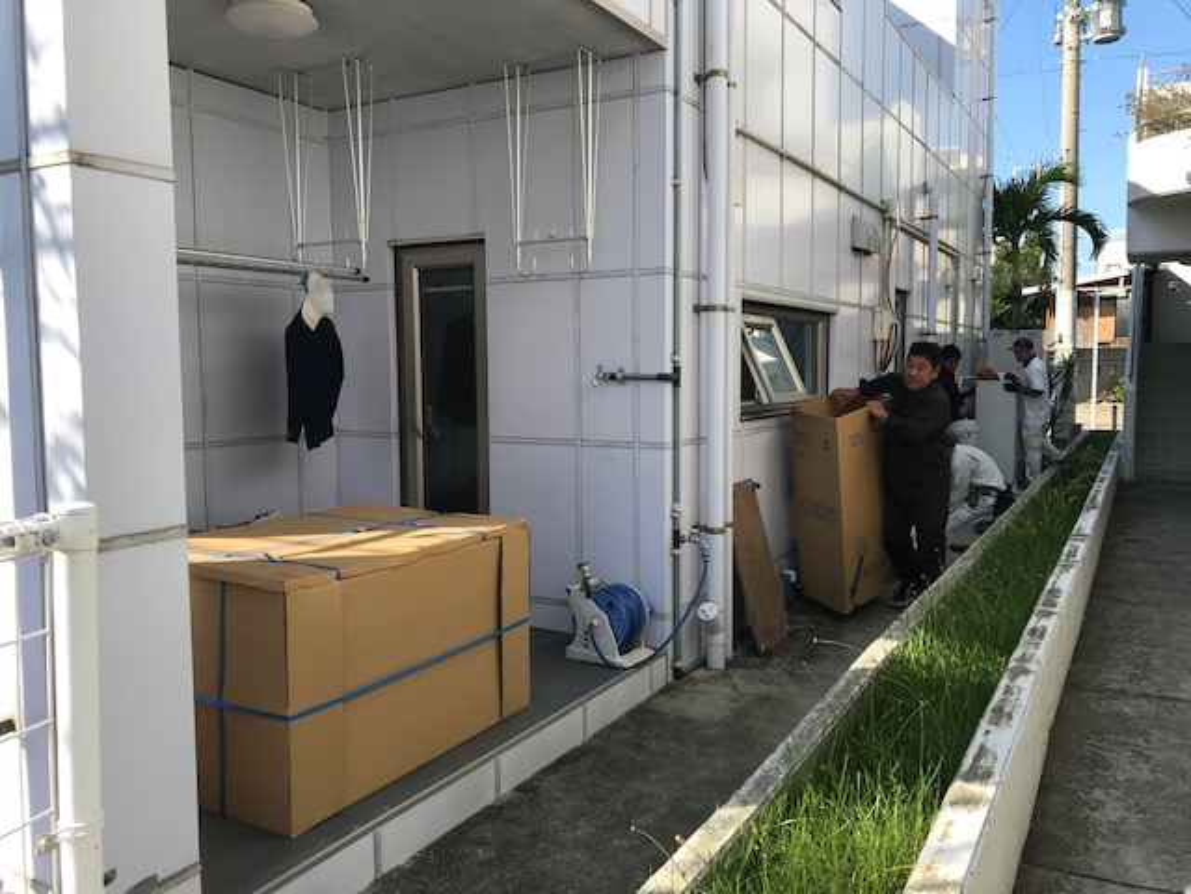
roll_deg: +0.3
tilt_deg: -3.8
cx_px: 596
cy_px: 447
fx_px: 963
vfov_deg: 49.7
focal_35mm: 28
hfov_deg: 63.4
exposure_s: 1/1008
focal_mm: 3.99
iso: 20
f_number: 1.8
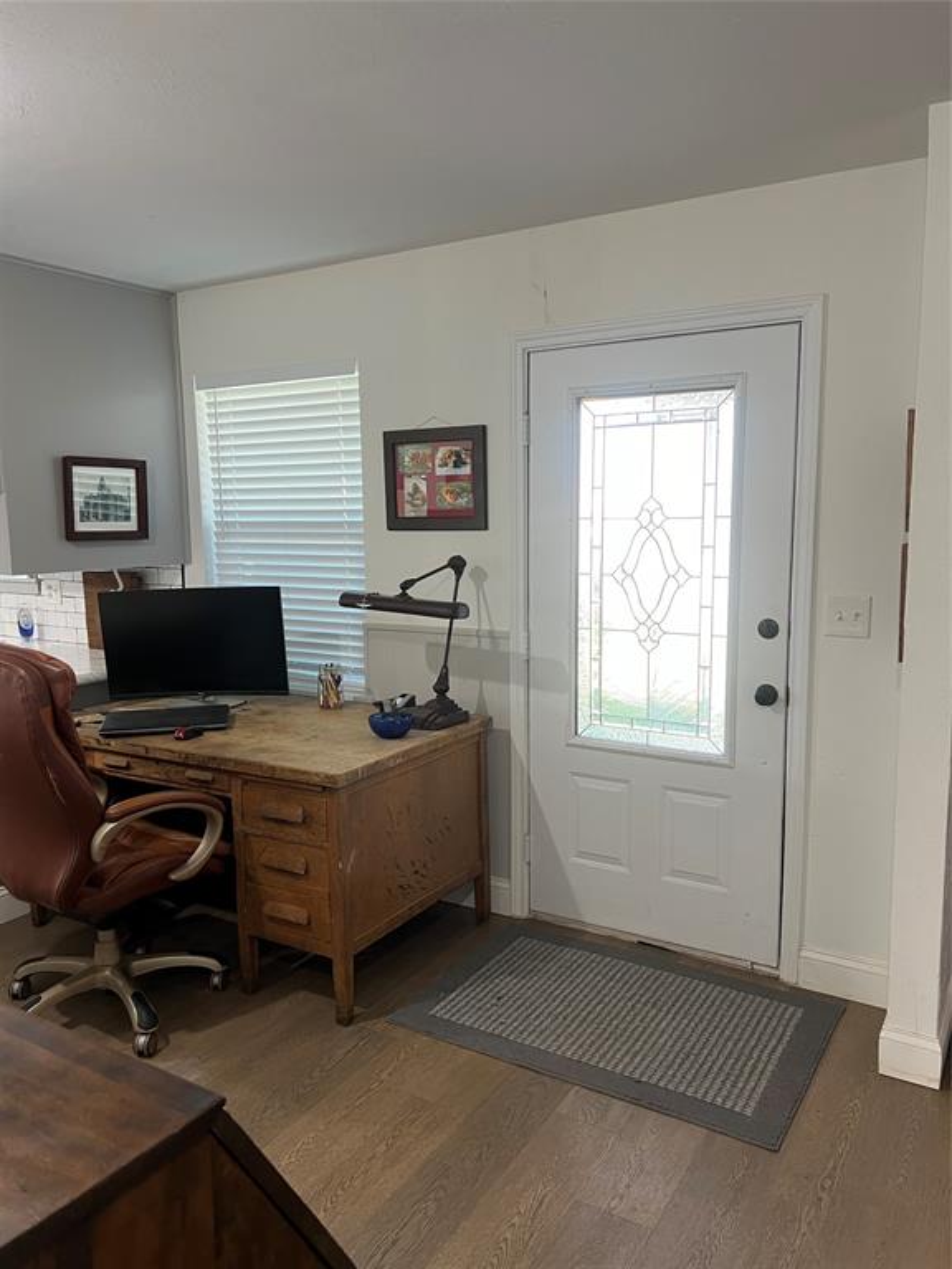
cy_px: 634
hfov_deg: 53.1
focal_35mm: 26
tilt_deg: -7.4
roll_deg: +0.8
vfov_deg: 67.3
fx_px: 953
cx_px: 476
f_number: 1.5
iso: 80
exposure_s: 1/60
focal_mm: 5.7
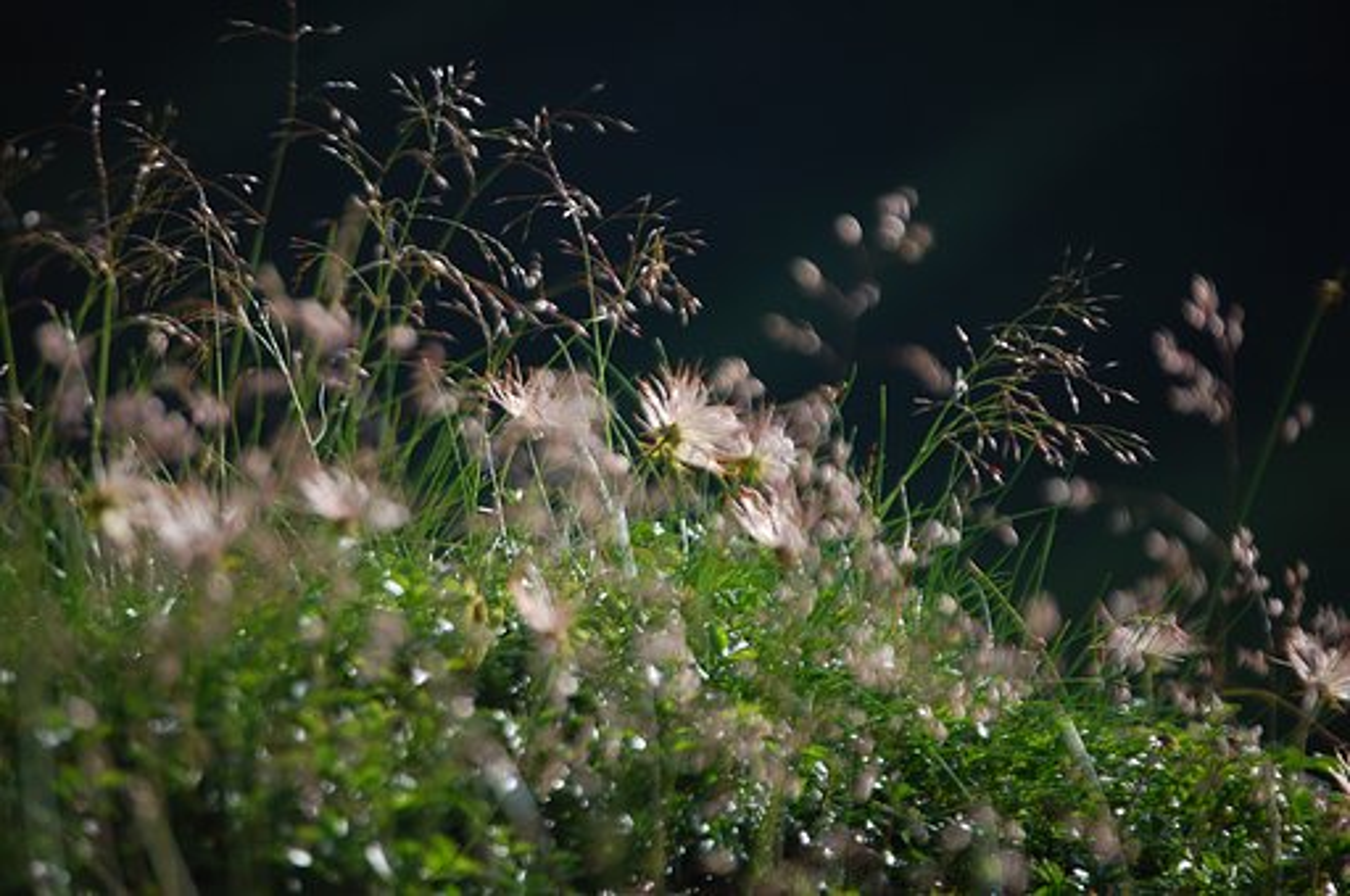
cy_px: 448
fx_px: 7584
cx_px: 675
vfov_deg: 6.8
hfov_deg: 10.2
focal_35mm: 202
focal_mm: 135
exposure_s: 1/1000
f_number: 5
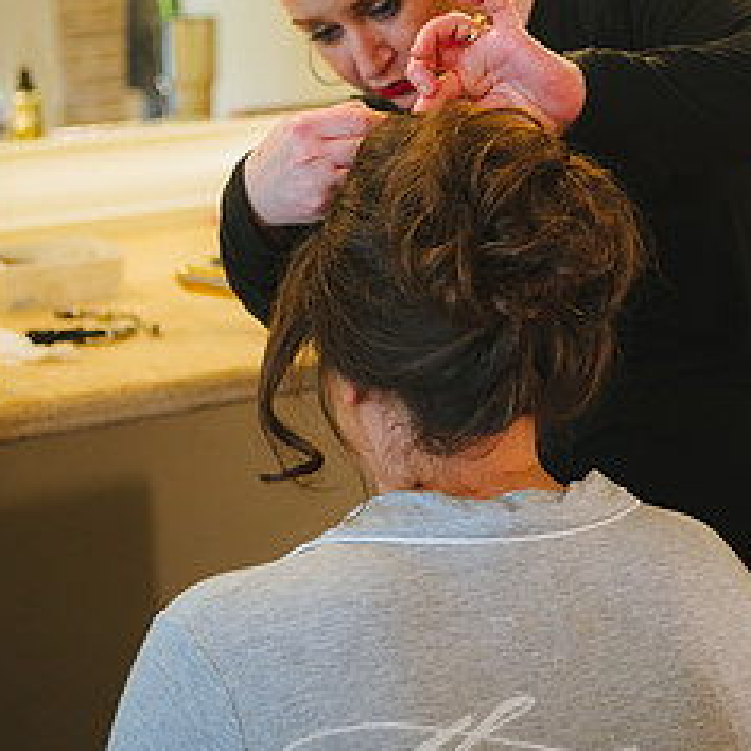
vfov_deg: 21.2
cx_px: 441
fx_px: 1988
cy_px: 204
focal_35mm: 81
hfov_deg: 21.4
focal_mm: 50
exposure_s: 1/125
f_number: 2.8
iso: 1600
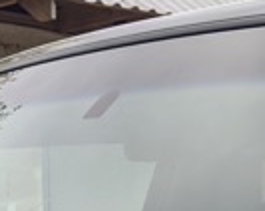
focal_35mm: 127
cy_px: 379
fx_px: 995
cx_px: 143
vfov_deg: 11.3
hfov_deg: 15.2
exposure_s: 1/1381
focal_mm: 4.44
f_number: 1.8
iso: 54
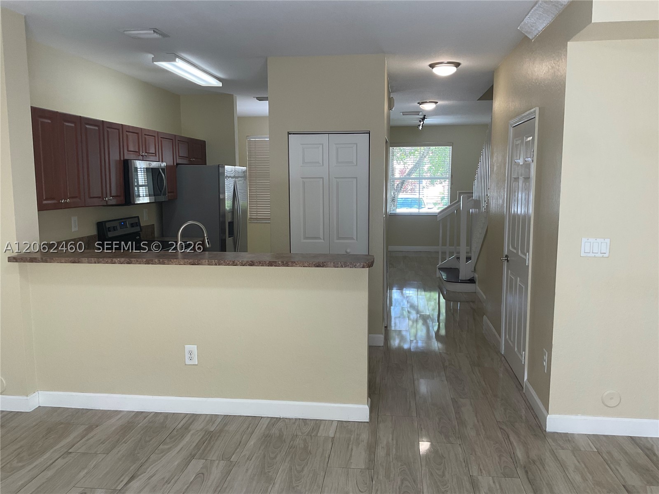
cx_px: 330
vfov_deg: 48.2
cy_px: 247
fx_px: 552
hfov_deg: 61.7
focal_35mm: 29
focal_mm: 3
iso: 50
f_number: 1.8
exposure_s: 1/120
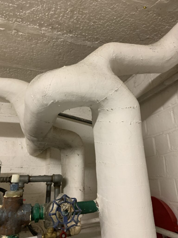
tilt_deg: +17.6
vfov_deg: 67.3
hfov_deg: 53.1
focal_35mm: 26
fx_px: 178
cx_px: 89
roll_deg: -1.6
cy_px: 119
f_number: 1.8
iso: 250
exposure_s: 1/50
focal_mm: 4.25
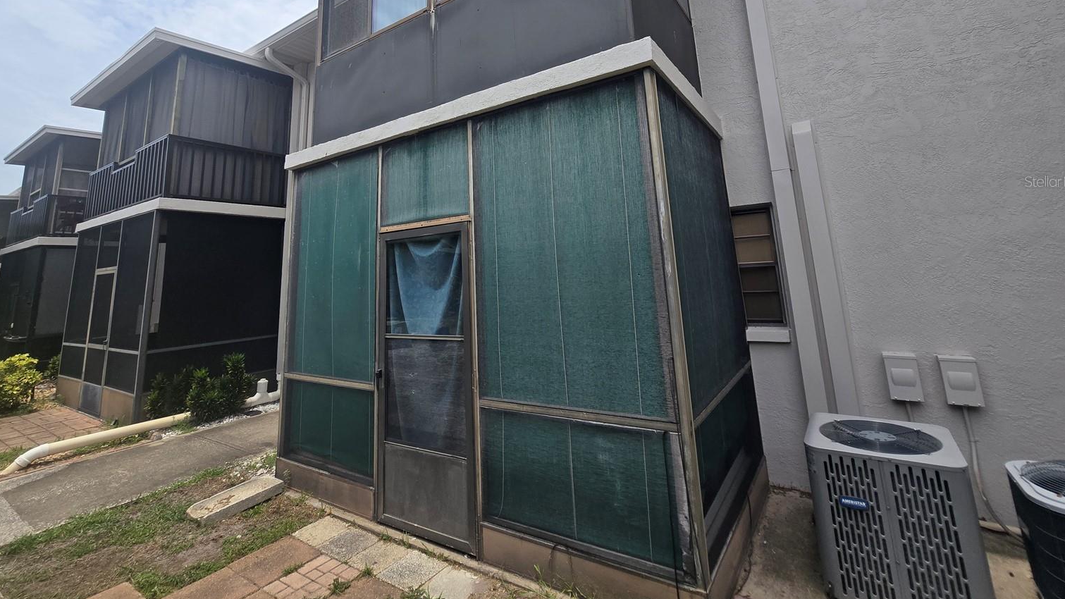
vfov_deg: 67.8
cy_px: 181
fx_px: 424
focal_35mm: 15
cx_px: 527
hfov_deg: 103.0
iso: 50
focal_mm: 2.2
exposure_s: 1/2531
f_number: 2.2
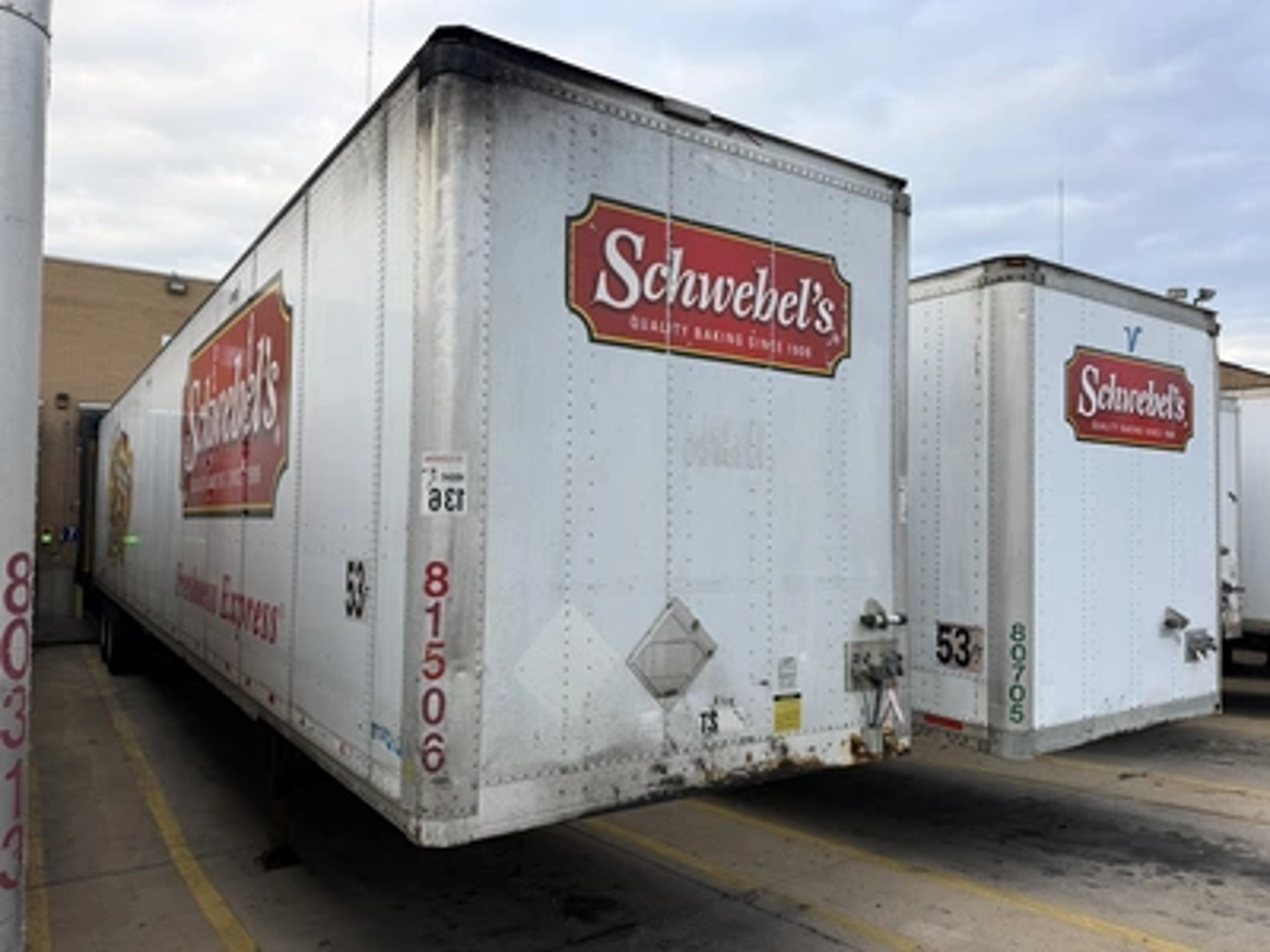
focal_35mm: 24
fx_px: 881
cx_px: 635
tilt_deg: +1.3
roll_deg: -0.4
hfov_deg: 71.6
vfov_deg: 56.8
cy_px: 476
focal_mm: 6.76
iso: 80
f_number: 1.78
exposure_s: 1/695
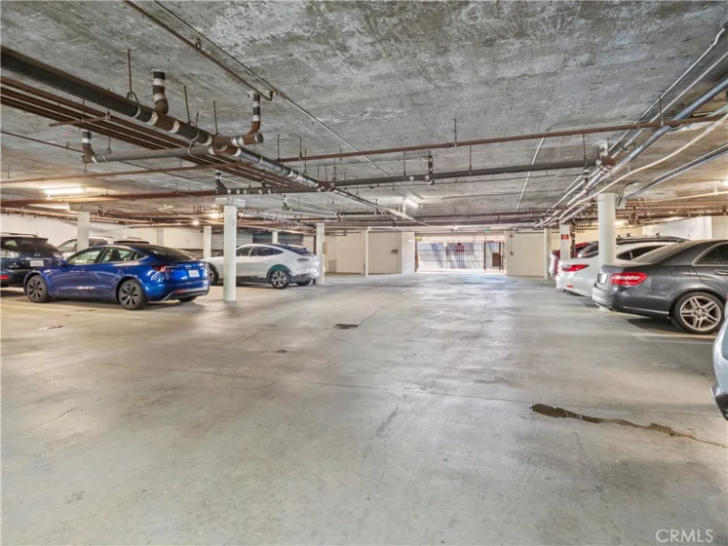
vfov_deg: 71.6
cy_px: 273
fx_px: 378
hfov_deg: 87.8
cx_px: 364
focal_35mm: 18
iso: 200
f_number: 8
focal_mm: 9
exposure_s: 4
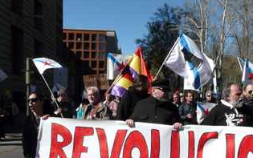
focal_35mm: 40
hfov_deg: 48.7
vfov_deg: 31.2
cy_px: 126
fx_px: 276
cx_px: 163
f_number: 6.3
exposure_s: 1/400
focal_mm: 4.6
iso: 100
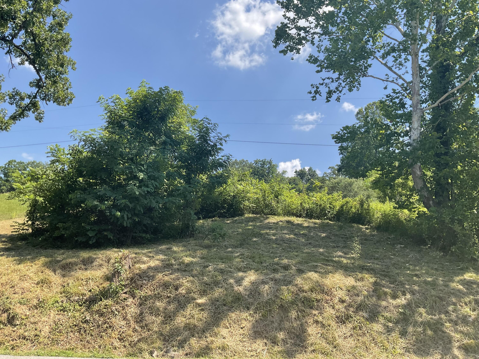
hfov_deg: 61.7
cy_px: 180
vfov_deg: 48.2
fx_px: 401
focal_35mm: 29
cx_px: 240
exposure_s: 1/1311
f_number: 1.8
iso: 16
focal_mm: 3
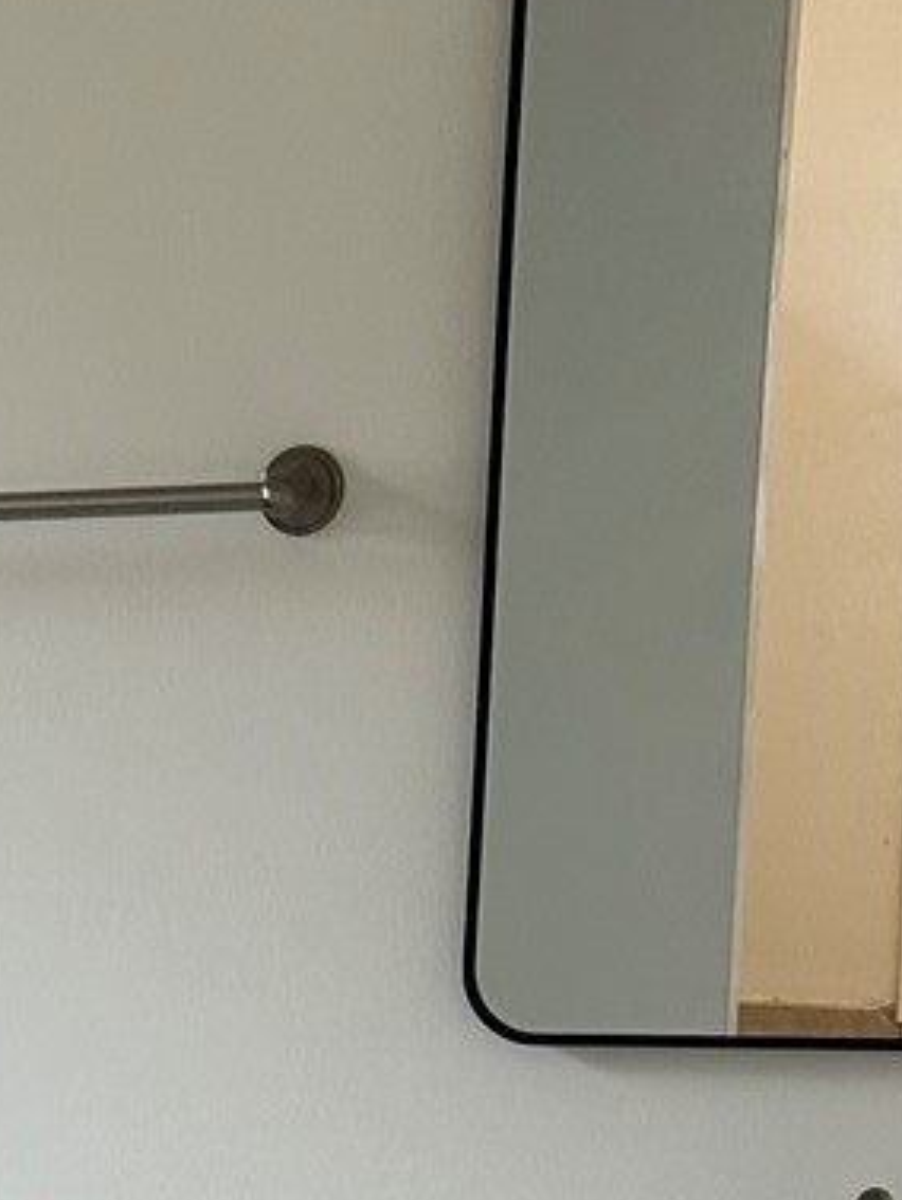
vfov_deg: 16.2
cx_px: -632
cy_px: 1835
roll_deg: +2.6
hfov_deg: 12.5
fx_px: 3817
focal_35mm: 110
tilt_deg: -19.7
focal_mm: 5.7
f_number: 1.5
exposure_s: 1/60
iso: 80
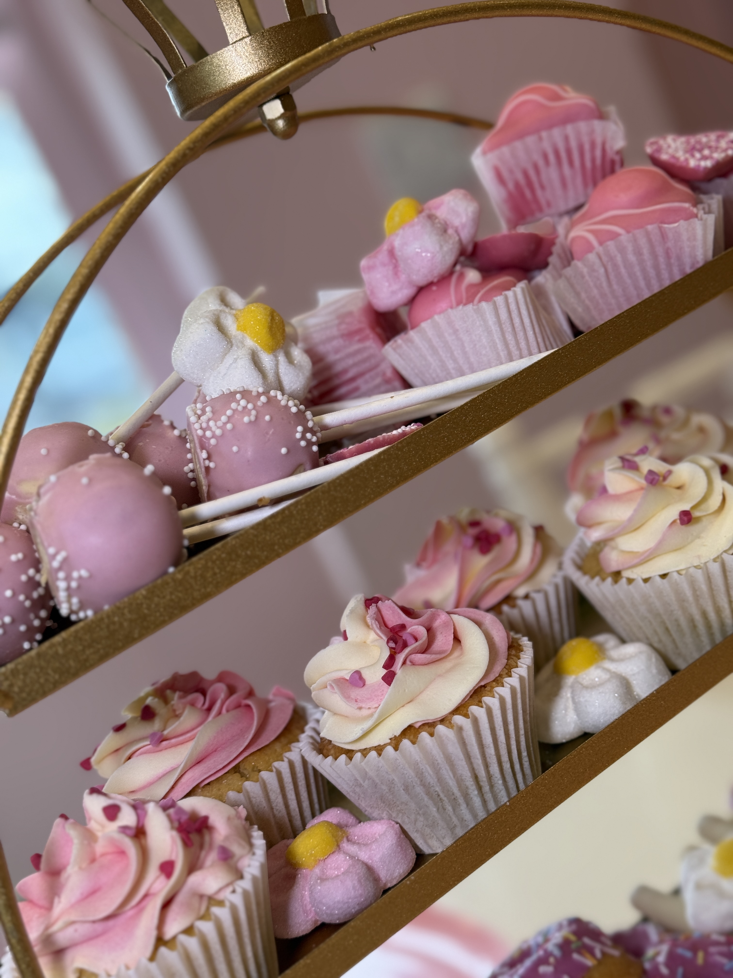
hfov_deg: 30.3
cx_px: 366
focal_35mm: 48
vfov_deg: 39.7
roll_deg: +23.7
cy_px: 489
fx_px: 1355
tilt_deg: -9.1
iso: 50
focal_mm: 6.76
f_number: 1.78
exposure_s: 1/100
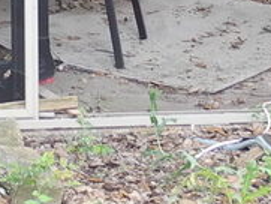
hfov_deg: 7.5
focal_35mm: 254
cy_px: -530
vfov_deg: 5.3
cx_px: -258
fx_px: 1990
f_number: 2.8
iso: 100
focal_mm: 6.8
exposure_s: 1/42.8
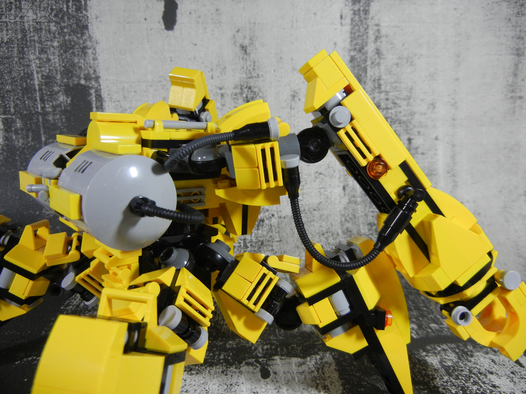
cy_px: 197
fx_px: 456
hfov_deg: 60.0
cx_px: 263
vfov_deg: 46.8
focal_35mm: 30
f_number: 3.5
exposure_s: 1/56
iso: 400
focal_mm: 5.4
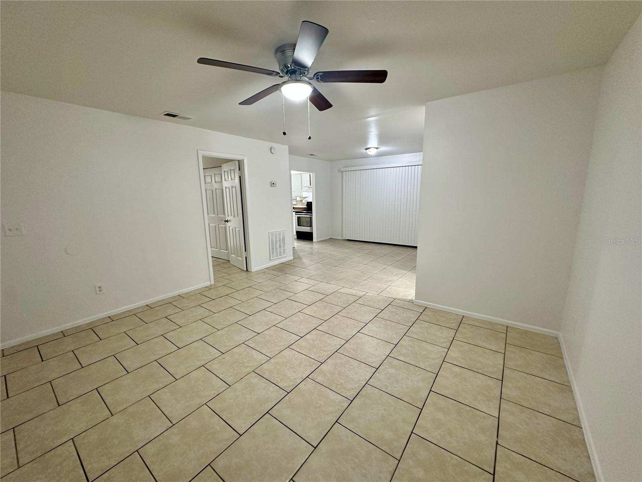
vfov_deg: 85.7
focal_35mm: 14
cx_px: 321
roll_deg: +1.1
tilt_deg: -10.1
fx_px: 260
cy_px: 241
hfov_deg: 102.1
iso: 200
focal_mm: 2.22
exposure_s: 1/60
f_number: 2.2
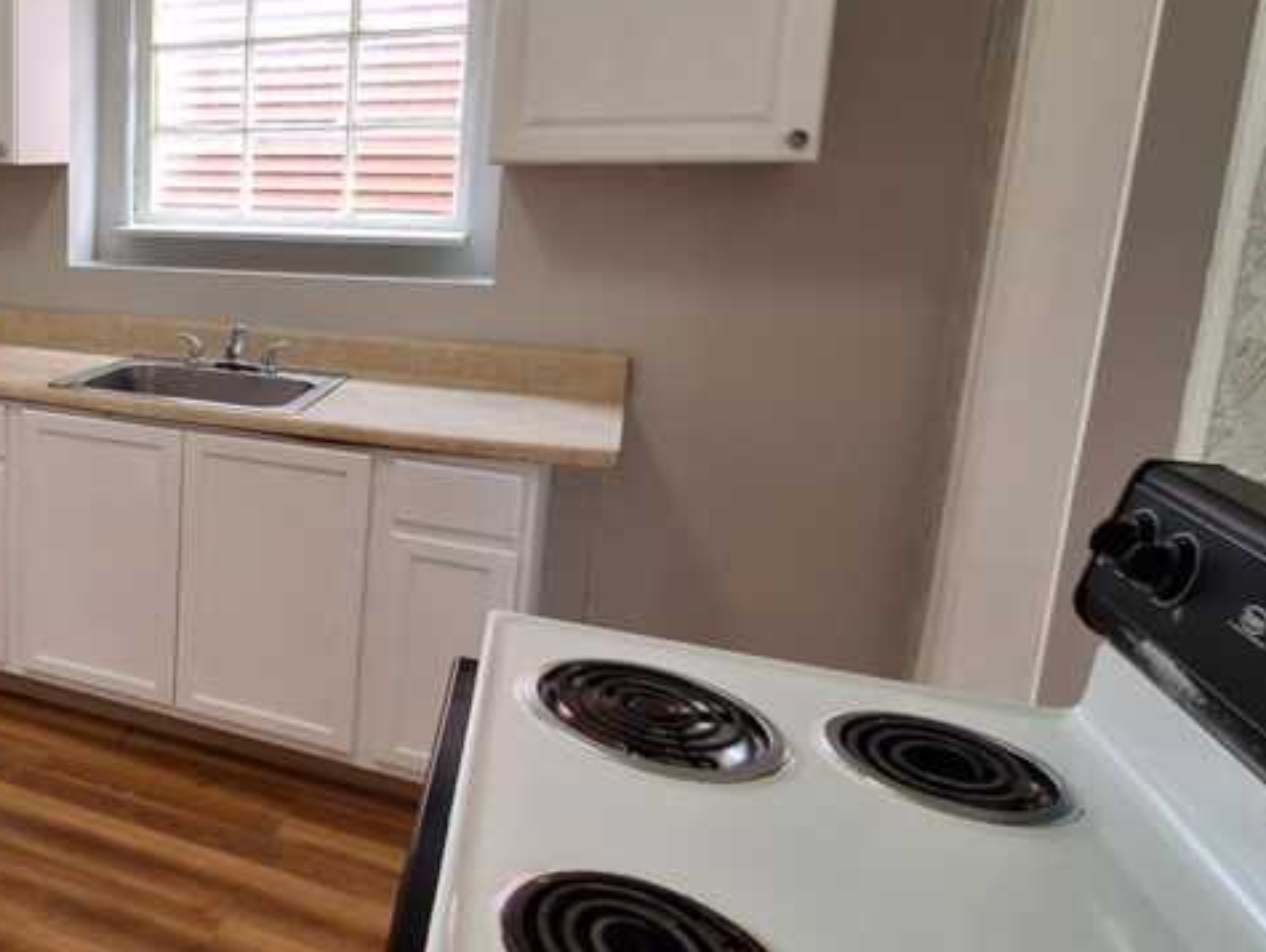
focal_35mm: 28
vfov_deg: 49.3
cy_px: 357
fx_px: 1025
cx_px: 48
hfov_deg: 52.6
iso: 100
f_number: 2.2
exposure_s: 1/40
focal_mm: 1.74
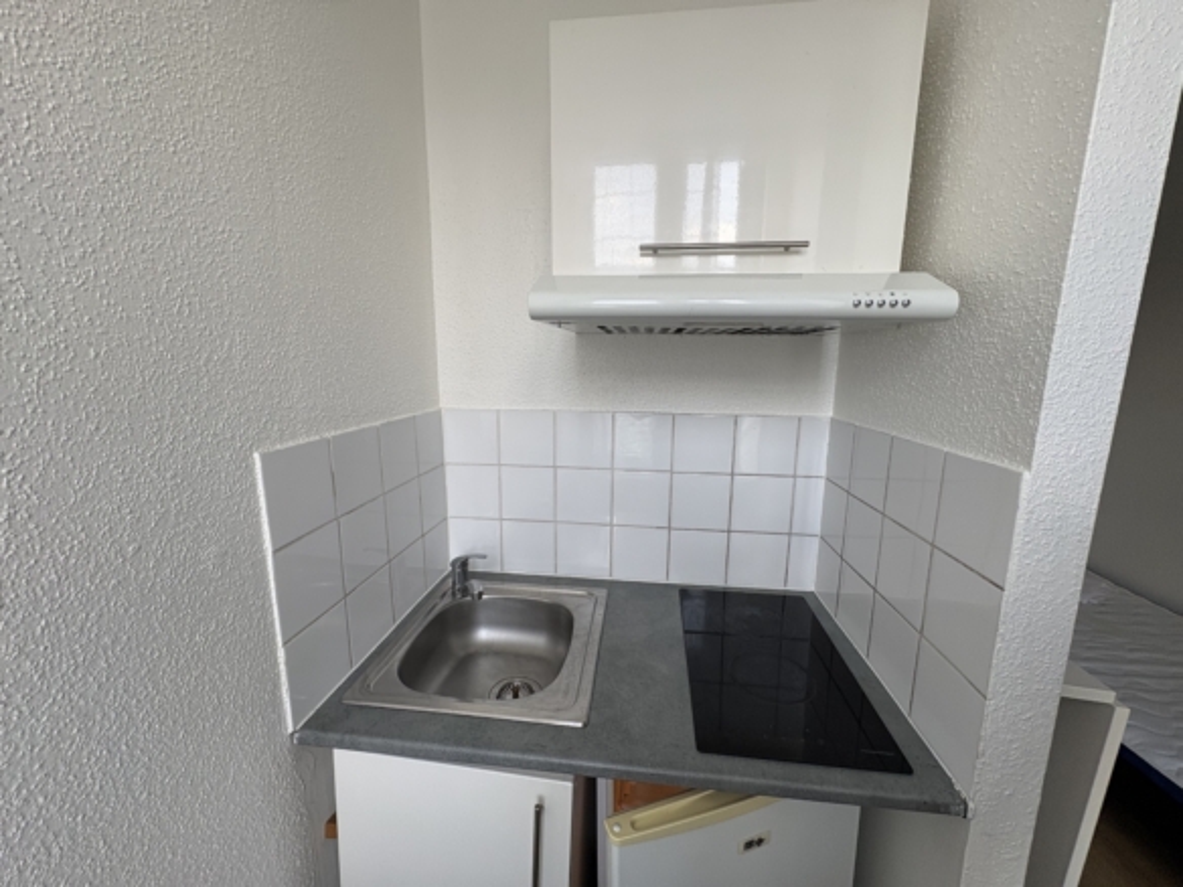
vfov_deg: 85.7
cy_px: 444
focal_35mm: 14
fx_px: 478
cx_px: 592
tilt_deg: -9.2
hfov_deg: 102.1
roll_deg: -1.8
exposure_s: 1/99
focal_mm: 2.22
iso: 80
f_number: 2.2
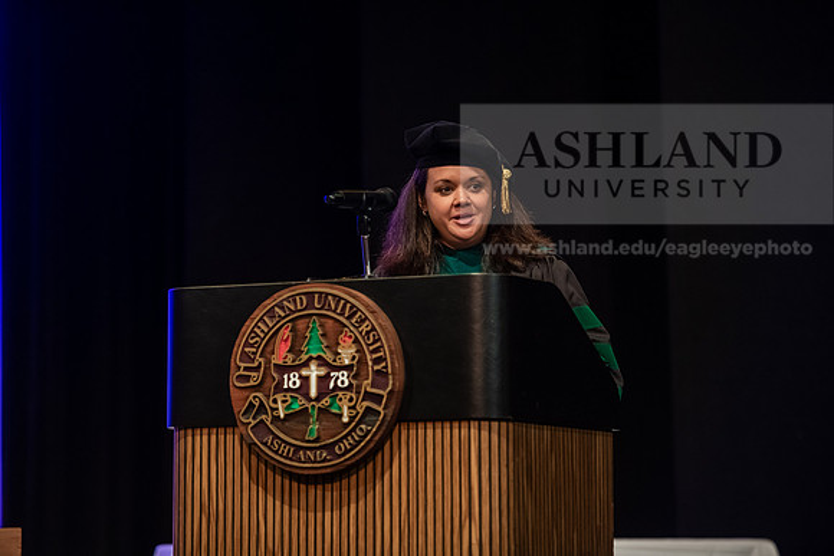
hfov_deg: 14.7
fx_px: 3244
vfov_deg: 9.8
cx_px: 417
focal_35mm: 140
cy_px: 278
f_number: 3.2
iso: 3200
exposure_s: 1/200
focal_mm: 140
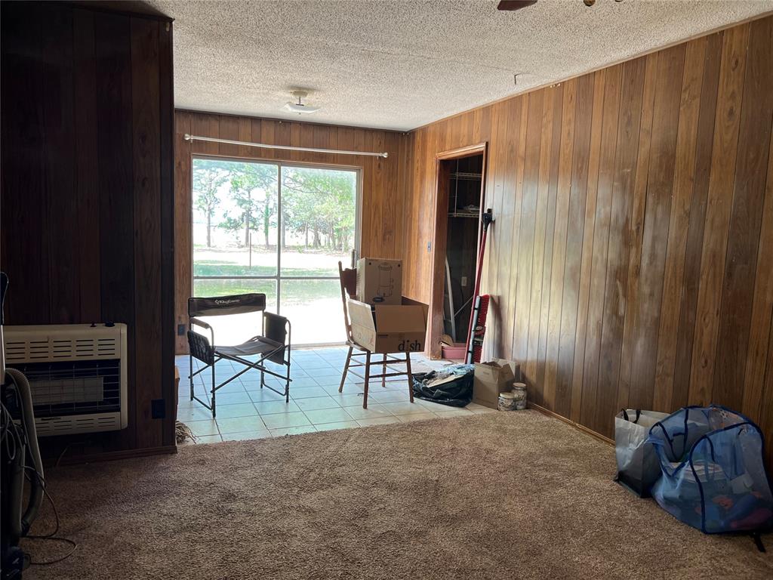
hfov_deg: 67.3
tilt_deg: -6.5
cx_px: 386
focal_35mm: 26
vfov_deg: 53.1
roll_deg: -1.9
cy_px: 290
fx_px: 581
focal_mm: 5.7
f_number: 1.5
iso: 50
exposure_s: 1/120
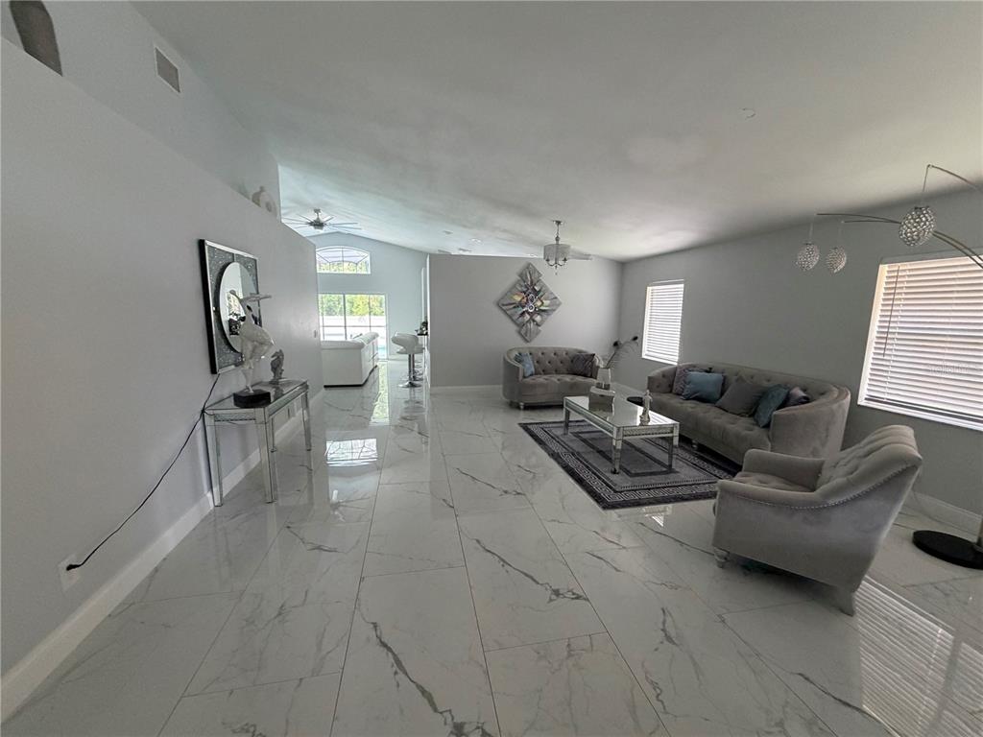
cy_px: 368
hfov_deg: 102.1
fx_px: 398
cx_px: 492
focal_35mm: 14
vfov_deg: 85.7
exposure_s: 1/97
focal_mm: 2.22
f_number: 2.2
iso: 320
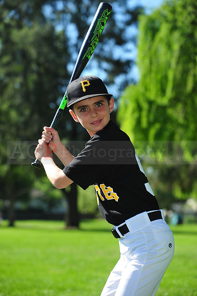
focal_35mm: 105
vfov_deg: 19.5
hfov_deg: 13.0
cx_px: 98
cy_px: 148
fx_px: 863
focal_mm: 105
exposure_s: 1/640
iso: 200
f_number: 5
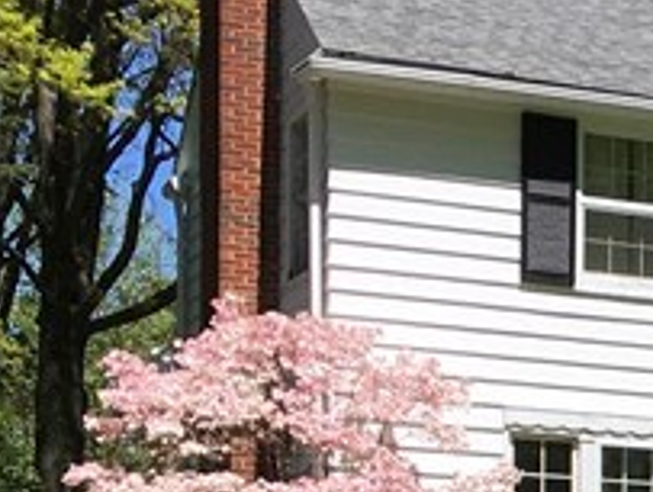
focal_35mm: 146
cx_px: 1264
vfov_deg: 9.7
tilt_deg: -4.5
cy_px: 859
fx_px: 2759
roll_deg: -1.1
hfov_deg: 12.1
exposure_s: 1/1451
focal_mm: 4.15
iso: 25
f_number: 2.2
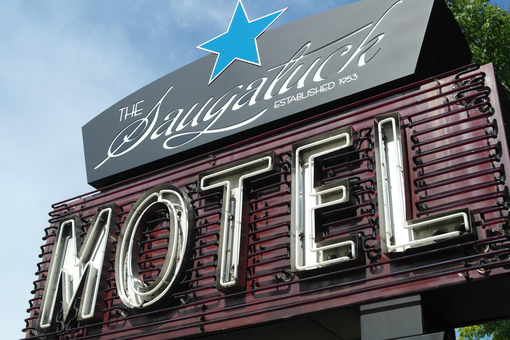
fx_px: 694
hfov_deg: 40.3
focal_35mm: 49
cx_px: 255
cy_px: 170
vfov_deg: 27.5
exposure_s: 1/320
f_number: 7.1
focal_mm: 32
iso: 100
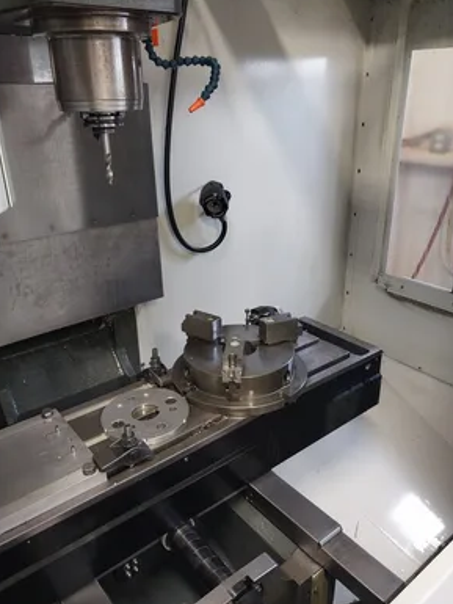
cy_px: 300
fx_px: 471
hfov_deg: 51.4
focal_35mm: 27
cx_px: 227
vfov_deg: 65.3
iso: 200
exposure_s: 1/60
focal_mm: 4
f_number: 1.8
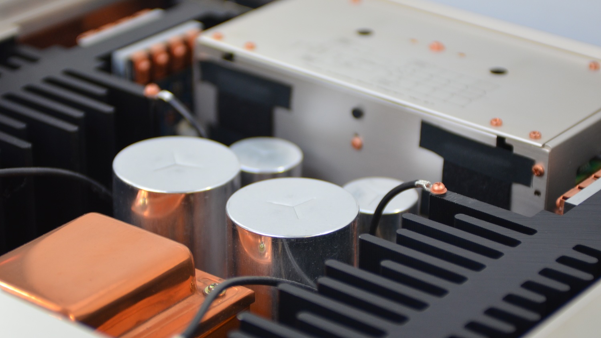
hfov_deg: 19.5
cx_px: 301
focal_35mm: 110
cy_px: 181
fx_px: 1753
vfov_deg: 11.0
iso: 900
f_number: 2.8
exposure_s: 1/125
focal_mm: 70
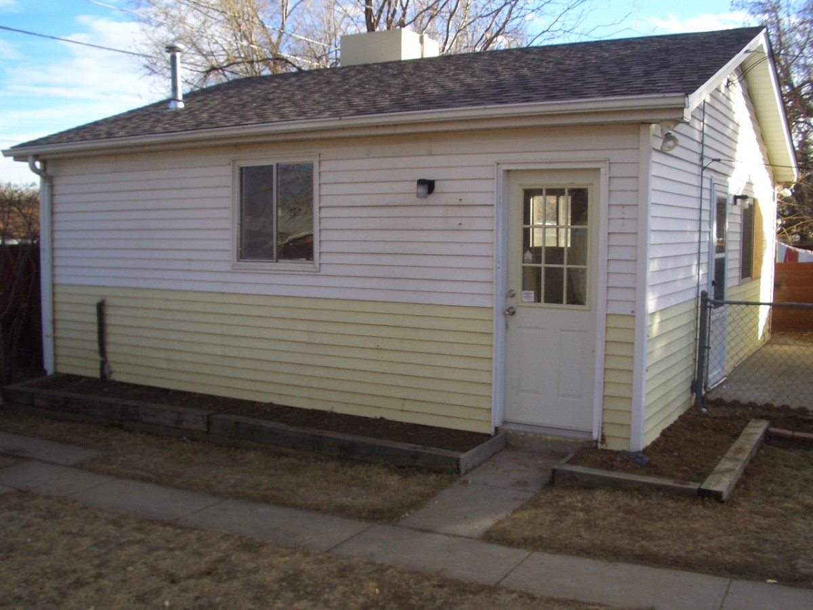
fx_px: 822
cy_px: 305
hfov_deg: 52.6
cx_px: 406
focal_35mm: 35
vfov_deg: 40.7
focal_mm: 5.8
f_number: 4.3
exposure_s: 1/160
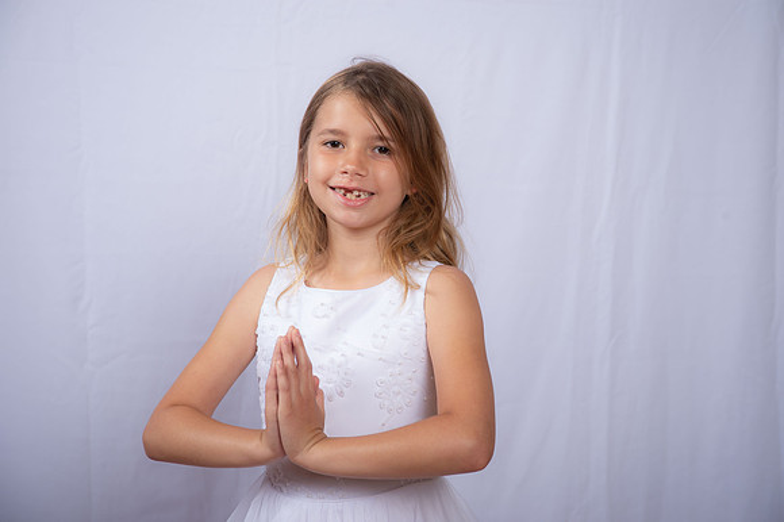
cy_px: 261
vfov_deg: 18.9
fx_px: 1567
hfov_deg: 28.1
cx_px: 392
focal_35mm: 72
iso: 250
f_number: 7.1
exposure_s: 1/160
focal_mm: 72
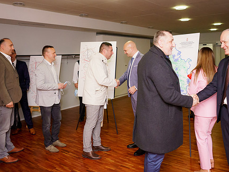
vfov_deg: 43.9
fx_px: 212
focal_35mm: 32
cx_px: 131
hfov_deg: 56.6
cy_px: 67
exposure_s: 1/250
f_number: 4
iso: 2500
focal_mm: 24
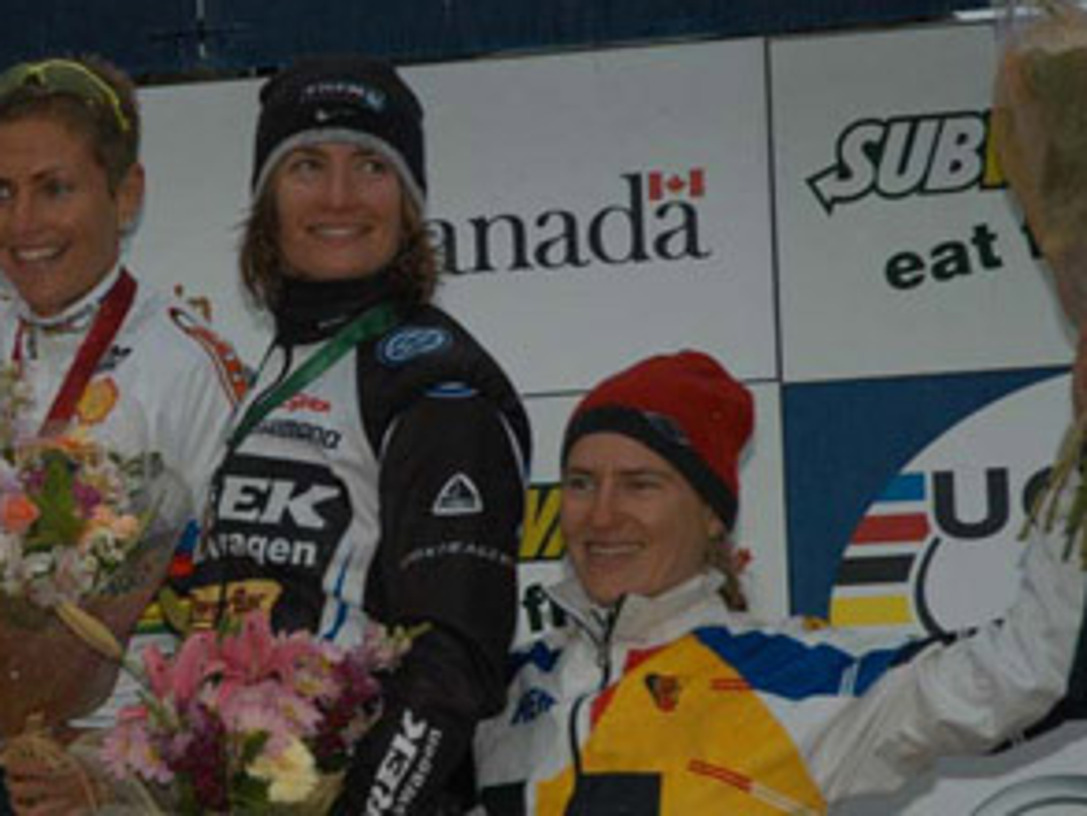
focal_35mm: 236
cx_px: -19
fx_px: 7414
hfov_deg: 8.3
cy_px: 488
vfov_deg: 6.3
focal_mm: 80
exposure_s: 1/160
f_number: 4.5
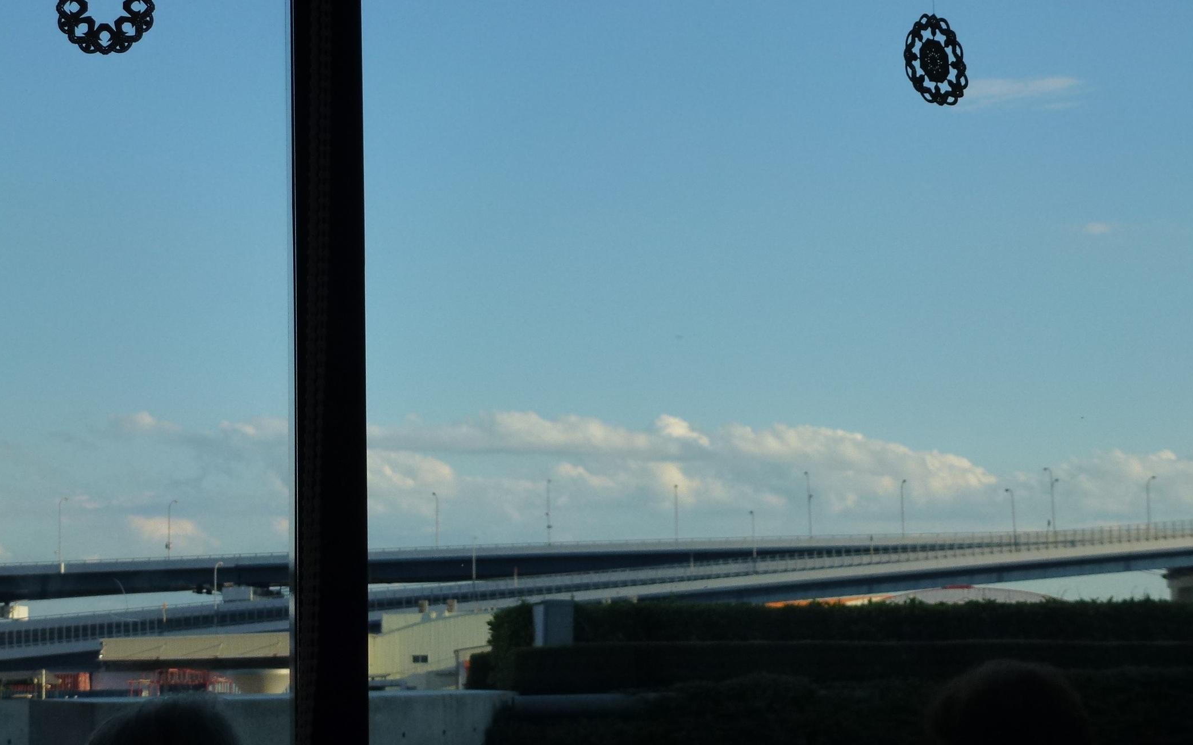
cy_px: 318
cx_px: 588
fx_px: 2731
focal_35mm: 84
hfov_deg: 24.6
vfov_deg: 15.5
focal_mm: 11.7
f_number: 4.6
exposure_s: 1/500
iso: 160
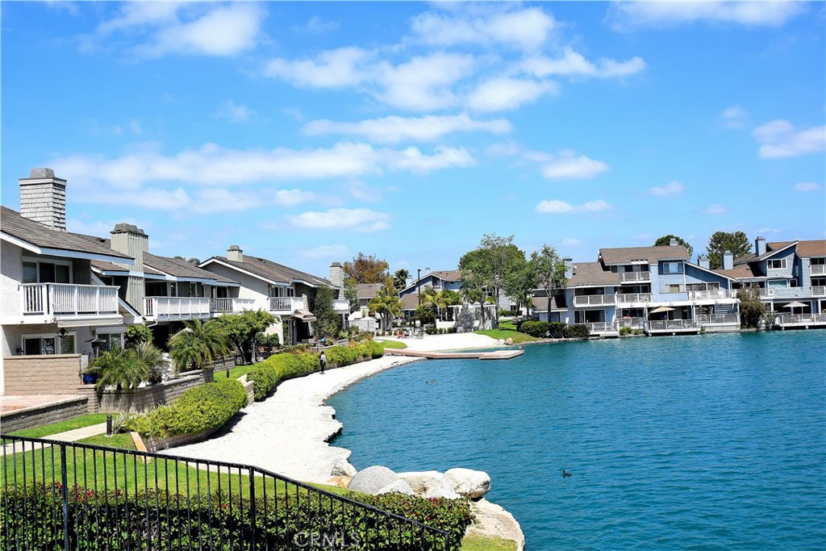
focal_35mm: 36
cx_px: 413
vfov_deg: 36.9
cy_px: 276
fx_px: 826
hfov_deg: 53.1
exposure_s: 1/400
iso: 200
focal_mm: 24
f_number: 10
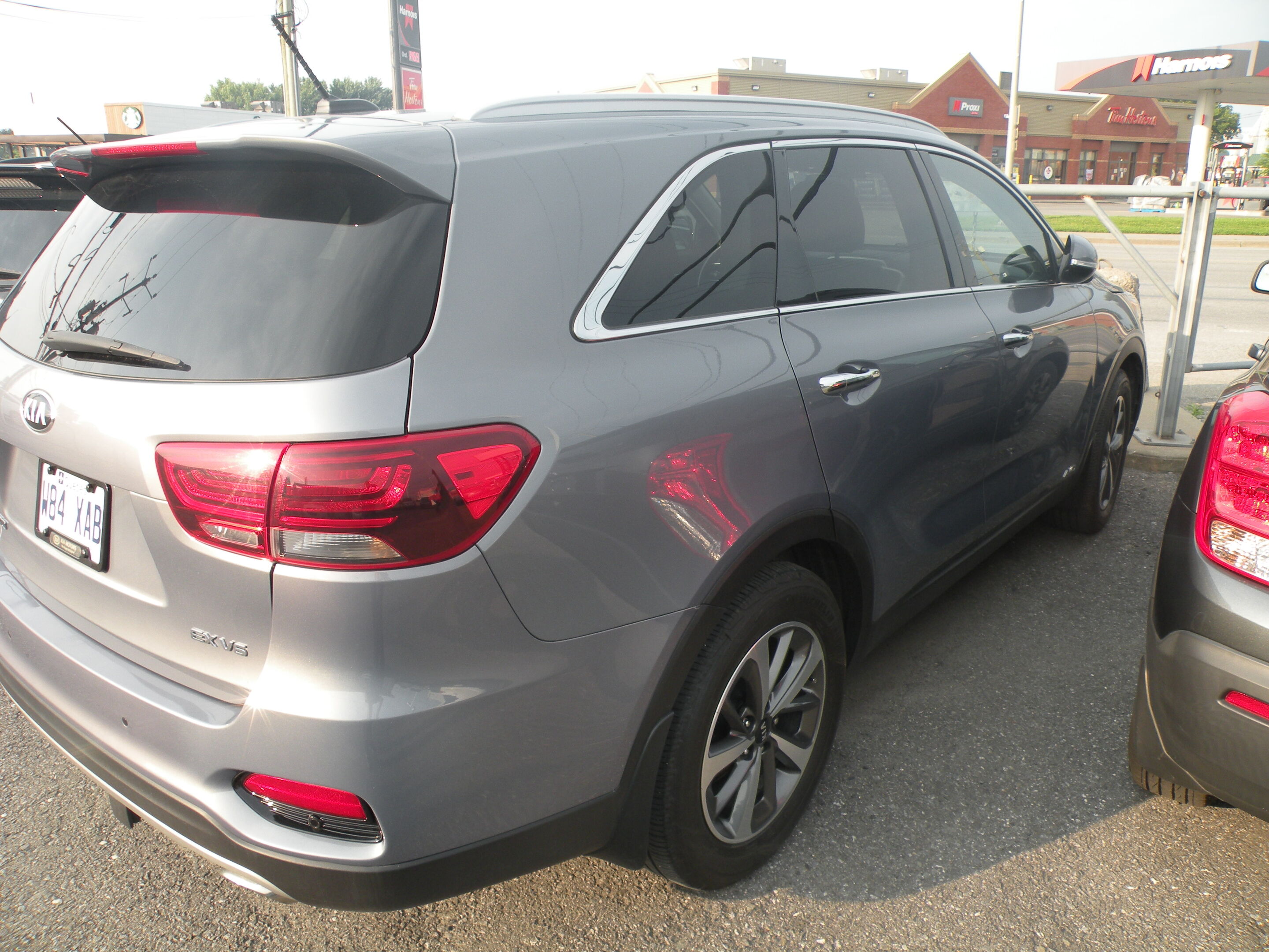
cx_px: 634
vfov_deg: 51.4
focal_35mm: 27
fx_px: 990
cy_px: 476
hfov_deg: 65.3
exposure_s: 1/135
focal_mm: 4.7
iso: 64
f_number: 4.5
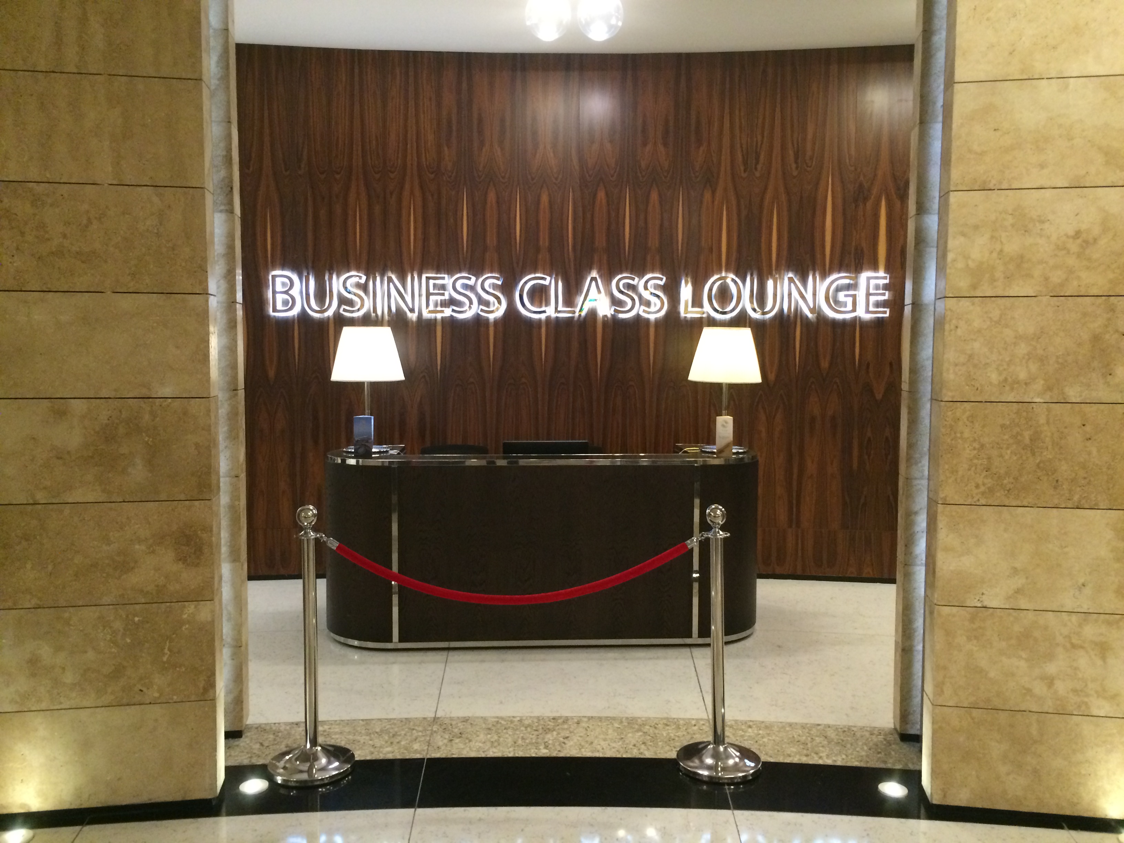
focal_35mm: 29
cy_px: 422
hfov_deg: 61.7
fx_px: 942
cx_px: 562
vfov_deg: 48.2
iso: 320
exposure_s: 1/30
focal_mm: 4.15
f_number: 2.2
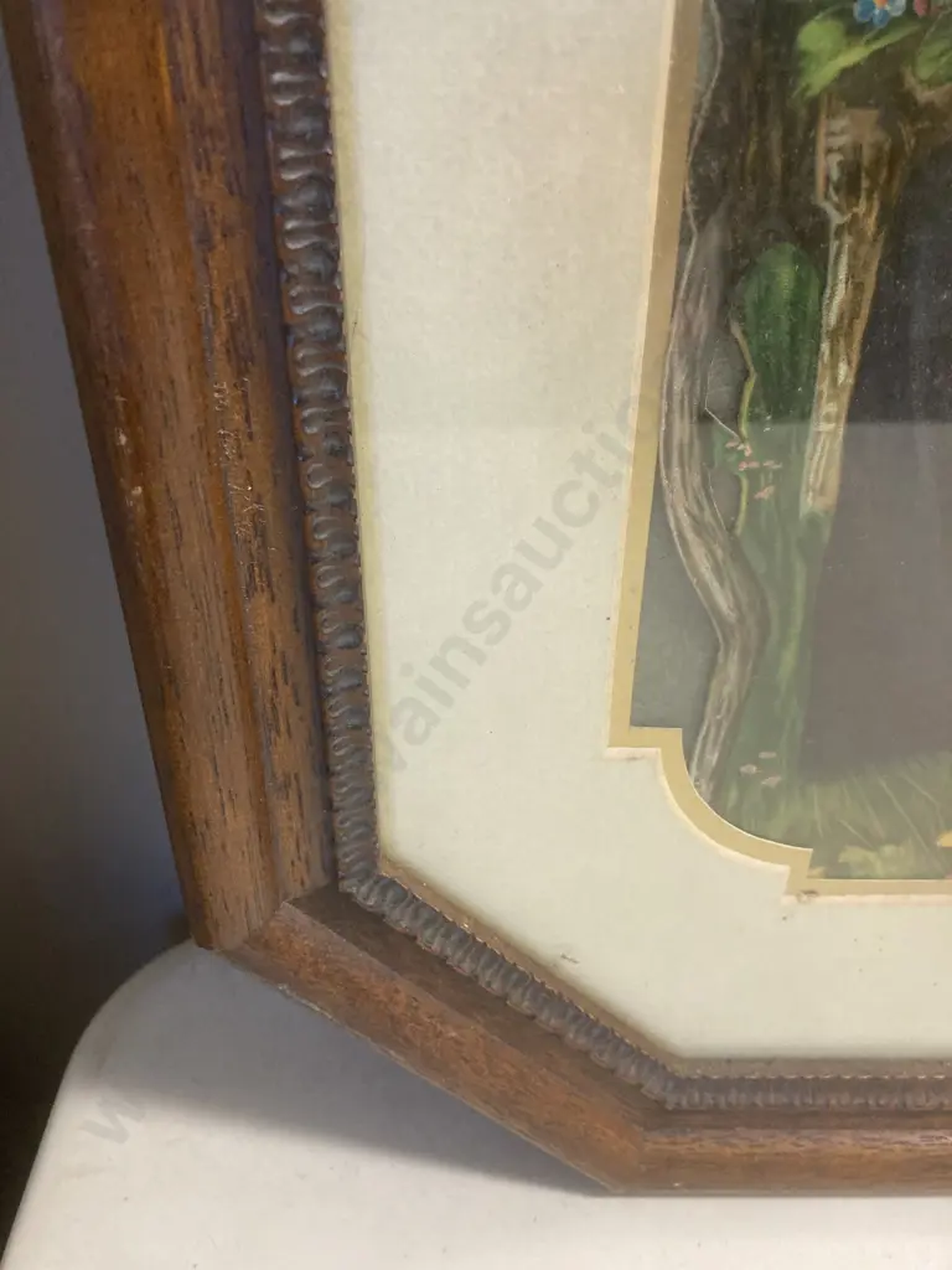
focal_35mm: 28
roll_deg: +1.6
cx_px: 476
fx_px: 1027
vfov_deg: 63.4
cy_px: 635
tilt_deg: -37.4
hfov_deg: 49.7
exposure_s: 1/50
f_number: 1.8
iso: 200
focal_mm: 3.99
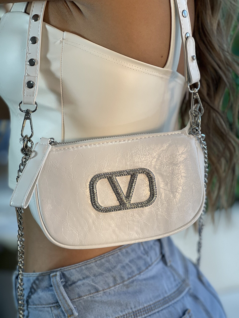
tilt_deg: -10.3
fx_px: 709
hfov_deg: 19.1
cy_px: 159
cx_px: 120
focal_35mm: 77
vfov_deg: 25.3
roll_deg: +1.0
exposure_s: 1/120
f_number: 2.8
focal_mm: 9
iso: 50
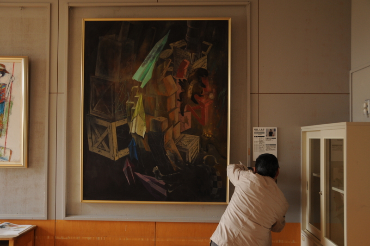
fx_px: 369
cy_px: 123
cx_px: 185
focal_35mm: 36
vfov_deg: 36.8
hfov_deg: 53.2
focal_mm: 24
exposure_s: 1/100
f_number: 3.8
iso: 400
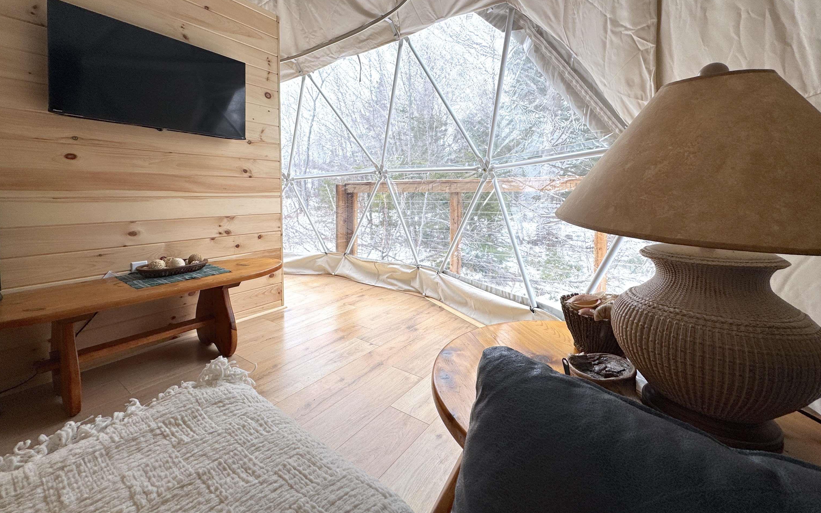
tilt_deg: -0.5
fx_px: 336
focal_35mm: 15
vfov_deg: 74.0
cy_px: 204
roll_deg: +0.5
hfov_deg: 101.5
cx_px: 409
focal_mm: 2.22
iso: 40
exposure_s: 1/208
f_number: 2.2
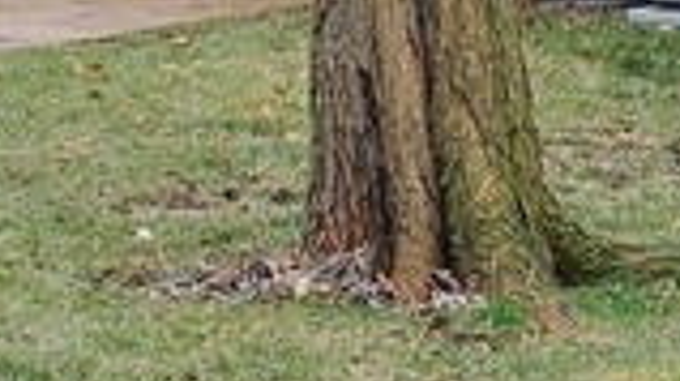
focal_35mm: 190
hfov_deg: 11.1
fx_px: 3422
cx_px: -133
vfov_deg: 6.1
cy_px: -574
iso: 200
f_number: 8
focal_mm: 32
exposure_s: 1/50
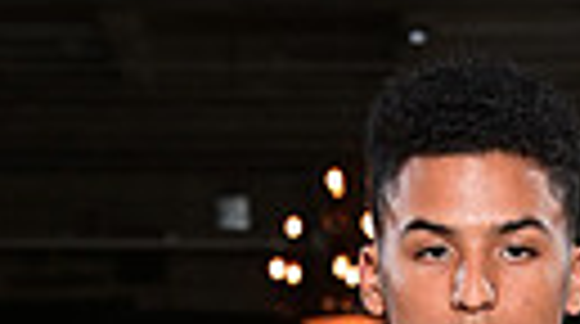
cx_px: 450
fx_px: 5649
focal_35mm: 368
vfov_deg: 3.2
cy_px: 1184
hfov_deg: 5.9
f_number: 6.3
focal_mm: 78
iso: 1000
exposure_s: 1/160
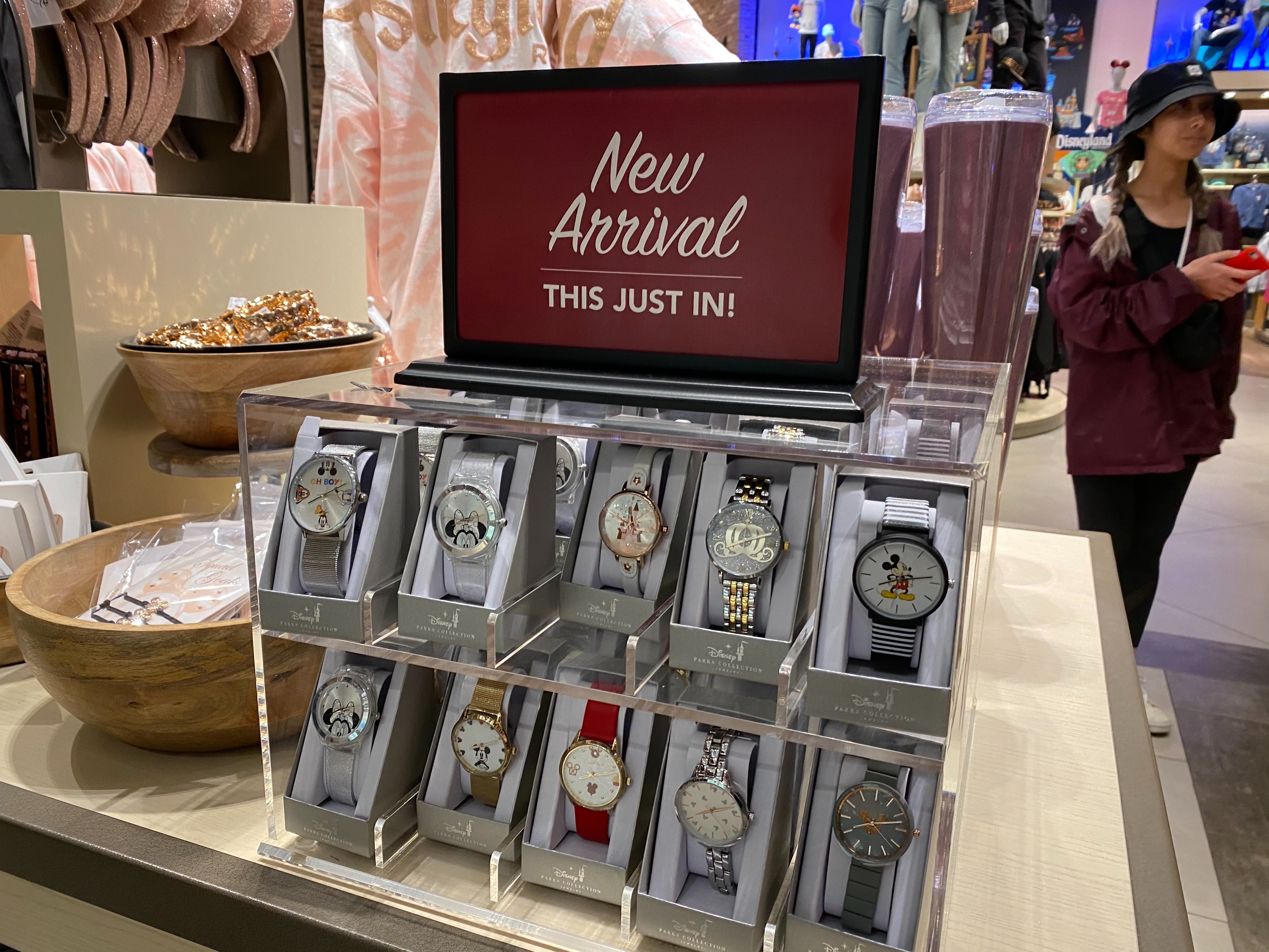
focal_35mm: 26
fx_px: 953
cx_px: 634
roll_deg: -1.4
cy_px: 476
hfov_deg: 67.3
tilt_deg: -14.3
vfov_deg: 53.1
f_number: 1.8
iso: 125
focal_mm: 4.25
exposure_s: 1/60
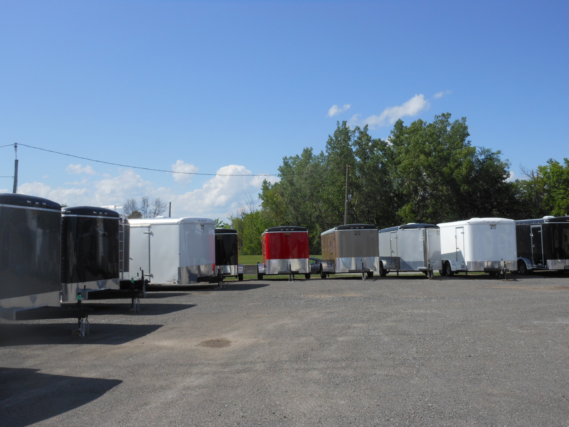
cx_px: 284
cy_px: 214
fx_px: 542
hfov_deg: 55.4
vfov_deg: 42.9
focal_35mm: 33
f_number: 4
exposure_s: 1/1000
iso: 80
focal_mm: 5.9
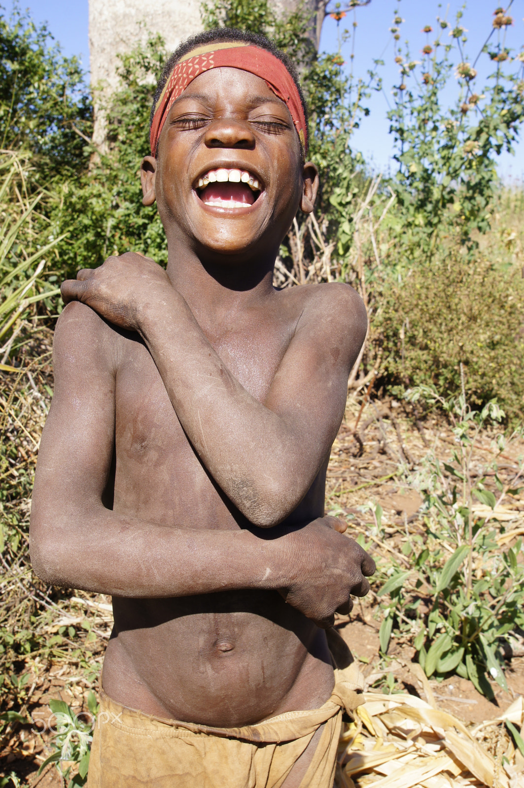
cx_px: 262
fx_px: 788
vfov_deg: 53.2
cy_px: 394
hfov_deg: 36.8
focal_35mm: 36
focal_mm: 24
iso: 100
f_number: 13
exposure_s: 1/80
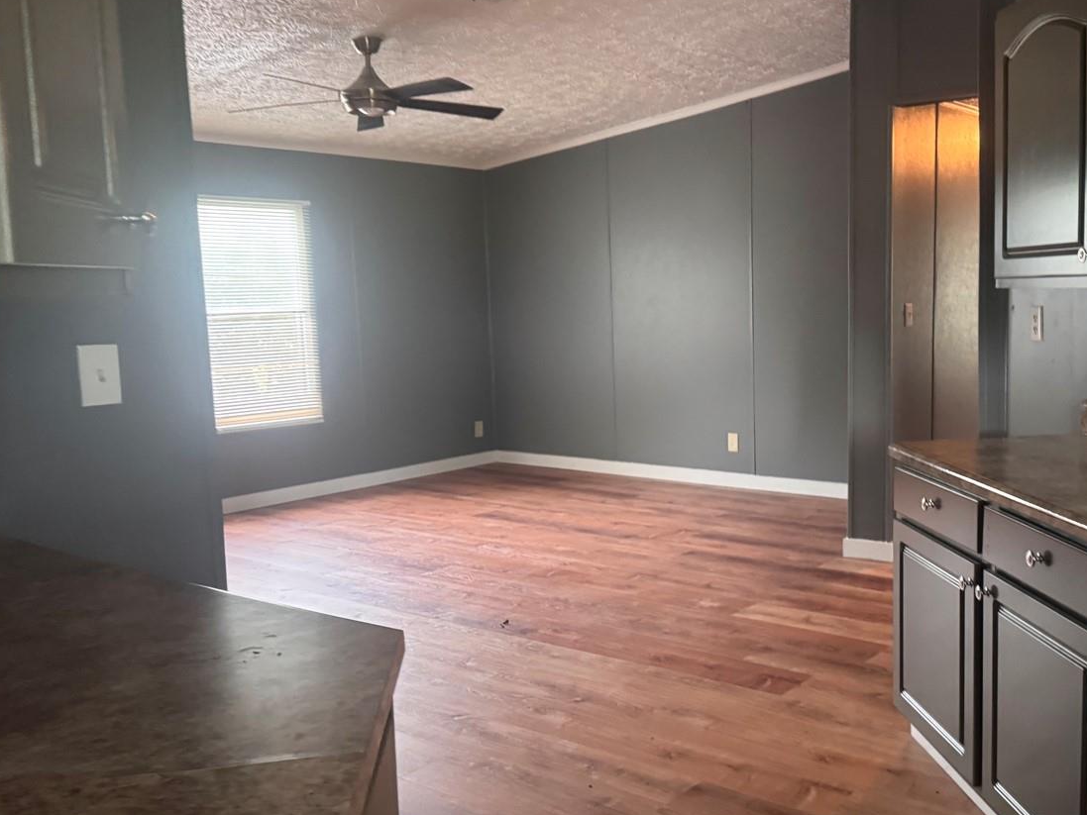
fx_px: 1099
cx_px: 720
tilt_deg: -7.3
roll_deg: +1.0
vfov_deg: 40.7
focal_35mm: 35
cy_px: 422
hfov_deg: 51.7
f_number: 1.78
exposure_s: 1/40
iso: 640
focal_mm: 6.76
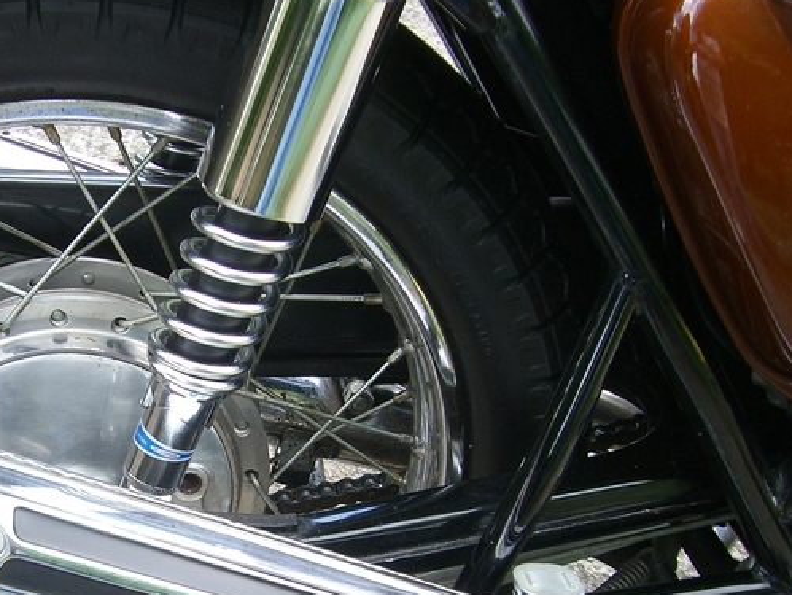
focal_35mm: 61
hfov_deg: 31.1
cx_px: 189
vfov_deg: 23.8
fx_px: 1396
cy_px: 442
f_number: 2.7
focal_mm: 6.2
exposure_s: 1/250
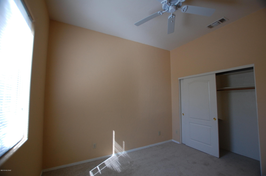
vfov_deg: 77.1
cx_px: 133
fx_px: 111
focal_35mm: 15
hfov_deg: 100.5
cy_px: 88
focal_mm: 10
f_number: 3.5
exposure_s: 1/40
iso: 400
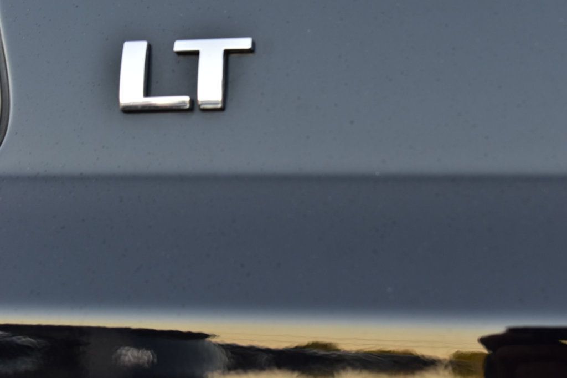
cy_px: 189
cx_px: 284
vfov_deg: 16.5
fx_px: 1299
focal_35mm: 82
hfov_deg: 24.6
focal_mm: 55
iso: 400
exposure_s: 1/50
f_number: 8
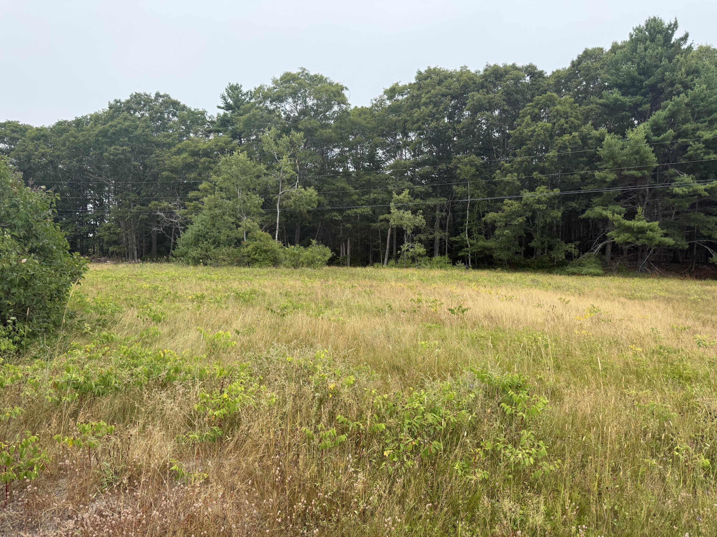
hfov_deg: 71.6
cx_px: 358
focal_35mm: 24
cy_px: 268
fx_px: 497
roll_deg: -1.2
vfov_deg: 56.8
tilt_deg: +0.4
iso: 100
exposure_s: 1/3145
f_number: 1.78
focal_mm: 6.76
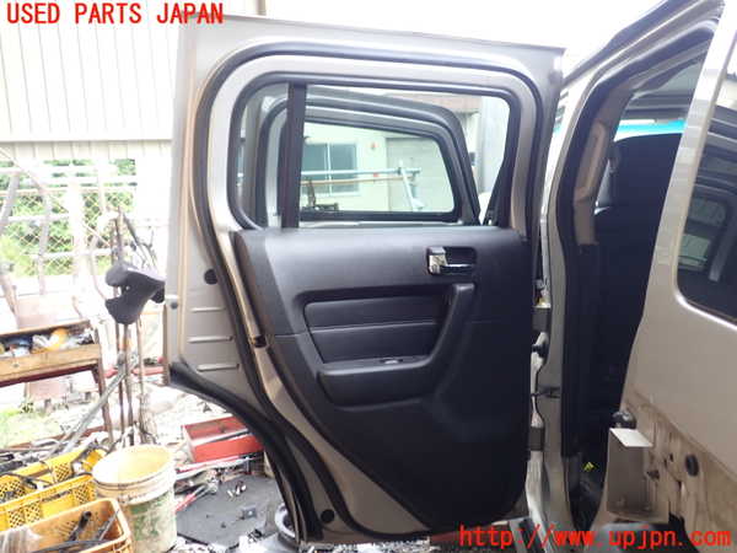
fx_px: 639
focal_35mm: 30
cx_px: 368
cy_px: 276
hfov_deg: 60.0
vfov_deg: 46.8
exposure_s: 1/40
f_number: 2.3
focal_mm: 5.4
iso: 200
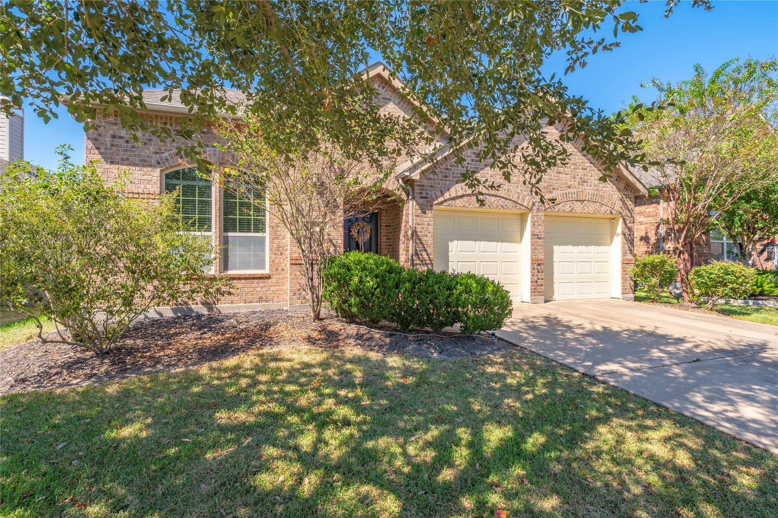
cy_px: 259
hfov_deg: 96.8
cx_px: 389
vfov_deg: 73.7
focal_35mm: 16
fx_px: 346
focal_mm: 16
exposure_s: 1/80
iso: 125
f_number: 14
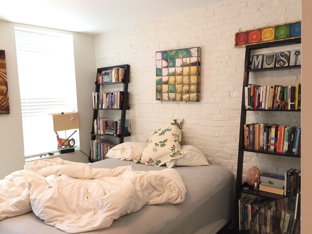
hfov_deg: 61.7
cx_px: 156
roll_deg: +1.5
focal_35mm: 29
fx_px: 261
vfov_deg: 48.2
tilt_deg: -4.0
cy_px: 117
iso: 100
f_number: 2.2
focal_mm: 4.15
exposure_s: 1/30
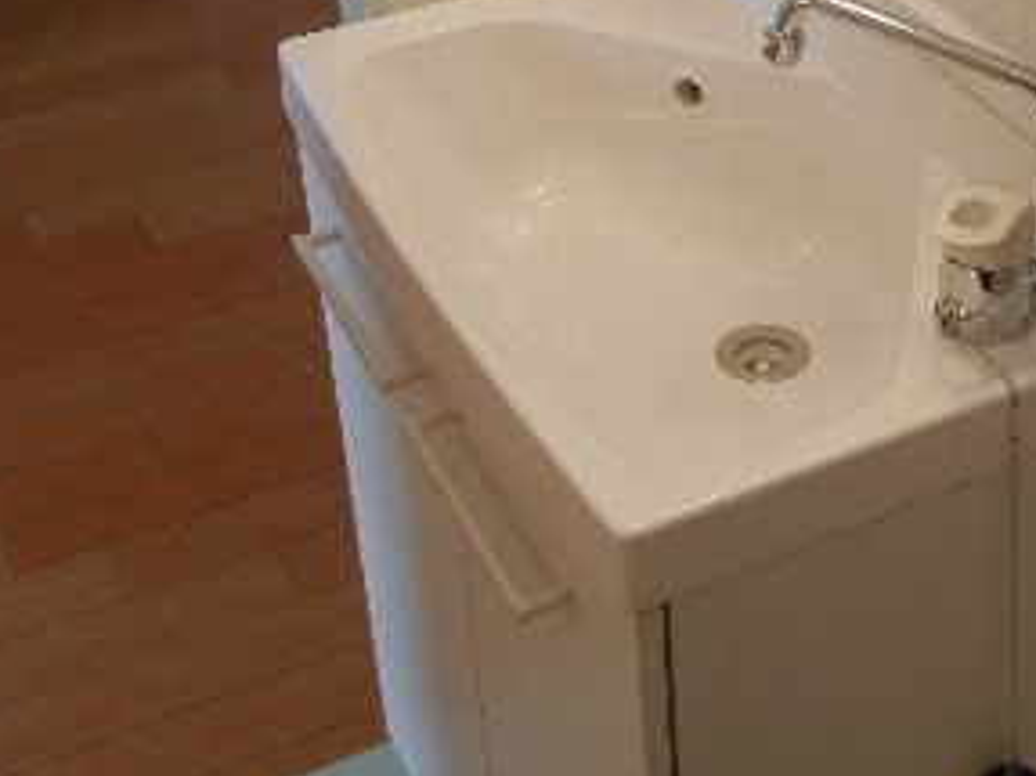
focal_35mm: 67
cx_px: 769
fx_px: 2004
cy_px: 32
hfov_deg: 28.6
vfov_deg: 21.3
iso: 160
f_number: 3.5
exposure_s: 1/38.2
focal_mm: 5.4
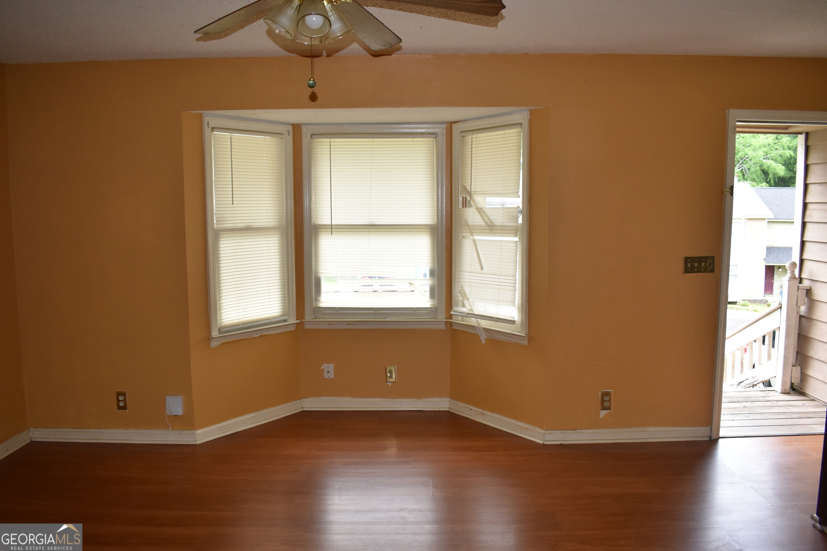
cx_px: 414
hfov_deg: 67.4
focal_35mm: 27
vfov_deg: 47.9
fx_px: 620
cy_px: 276
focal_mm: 18
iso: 560
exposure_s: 1/200
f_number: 5
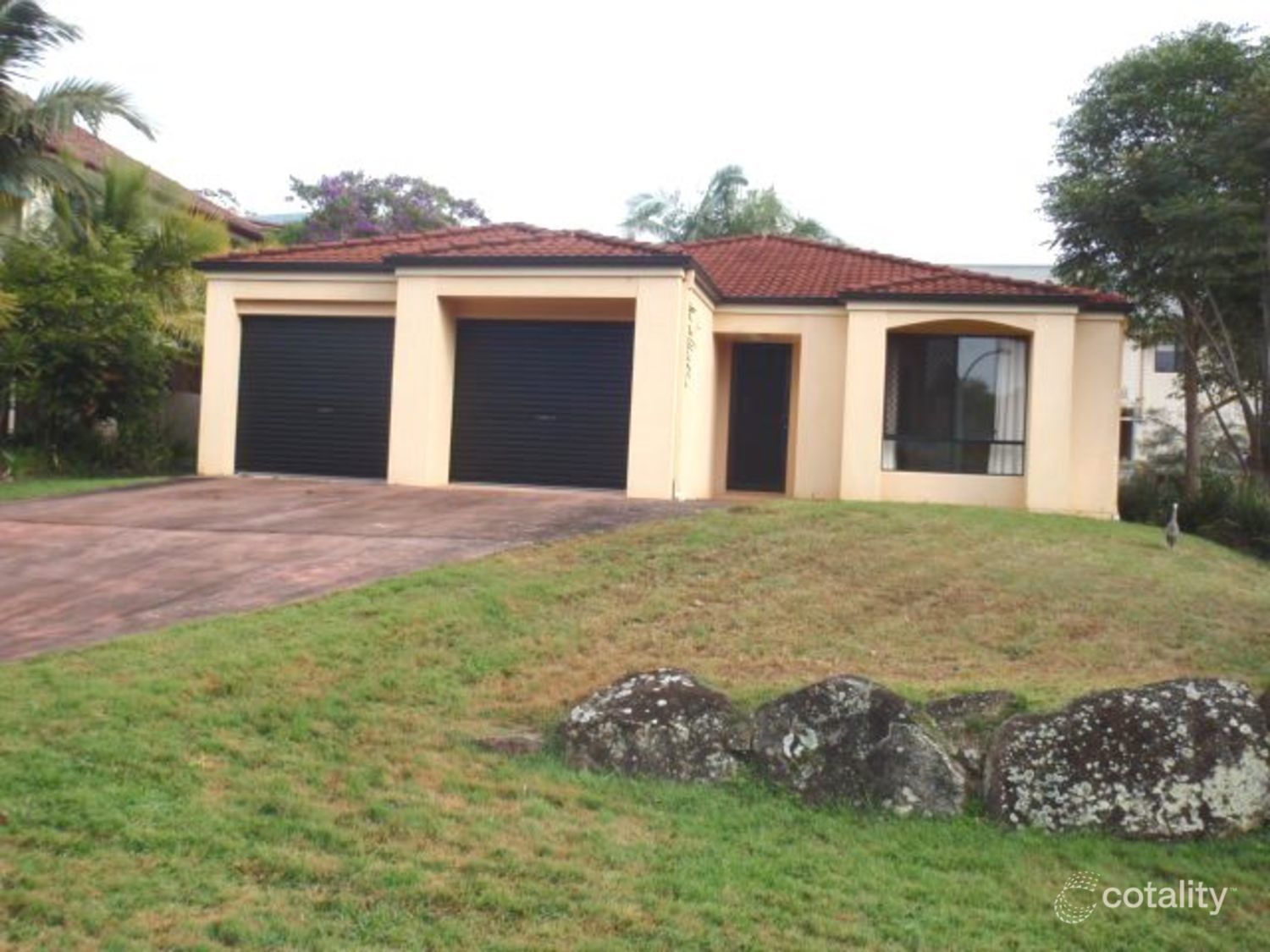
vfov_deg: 41.8
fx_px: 1247
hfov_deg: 54.0
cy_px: 476
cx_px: 635
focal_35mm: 34
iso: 64
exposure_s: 1/160
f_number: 3.5
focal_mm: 6.07
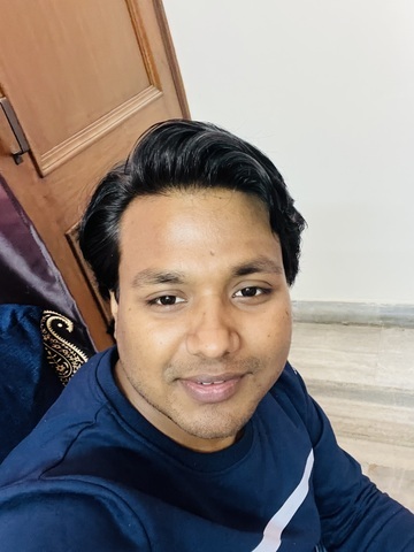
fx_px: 478
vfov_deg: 60.0
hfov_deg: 46.8
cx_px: 207
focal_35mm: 30
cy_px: 276
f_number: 2.2
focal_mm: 2.71
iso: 640
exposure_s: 1/20
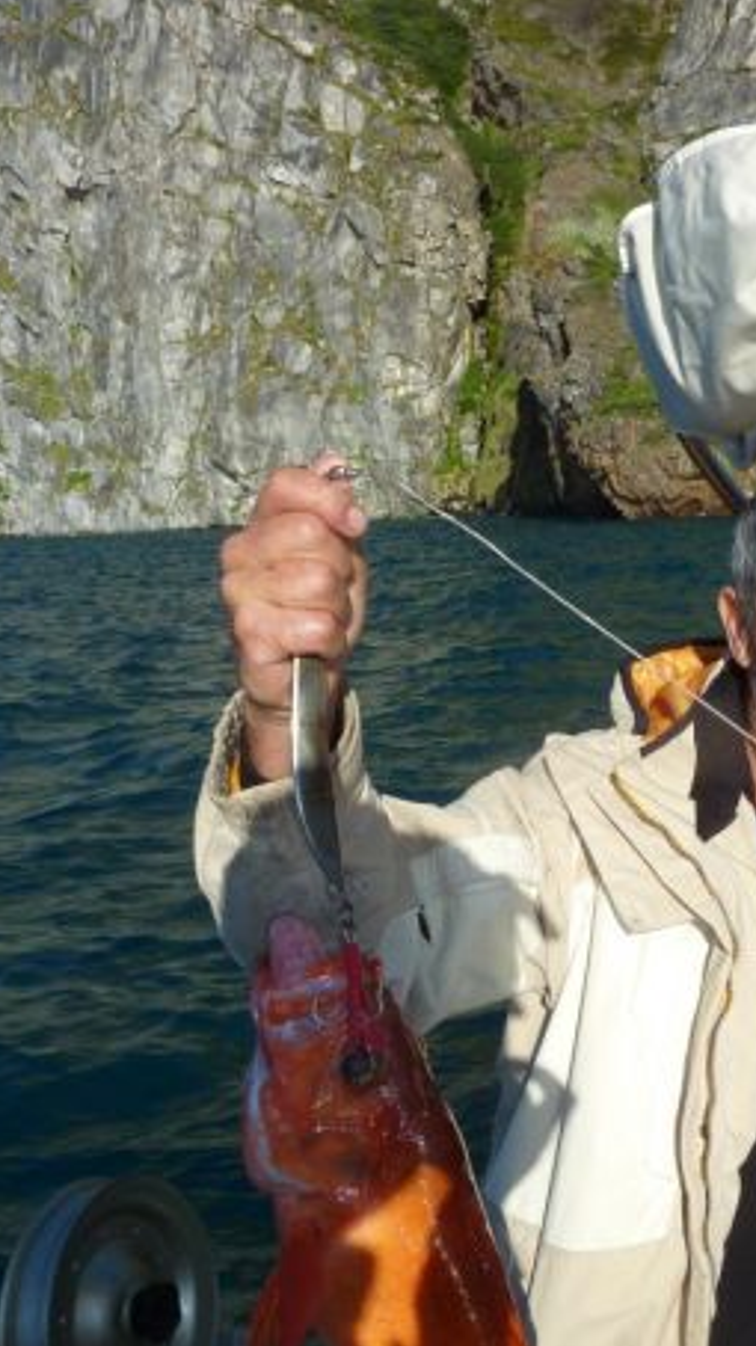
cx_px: 640
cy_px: 883
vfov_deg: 54.3
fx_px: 1284
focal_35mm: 36
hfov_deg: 31.6
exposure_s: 1/500
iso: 100
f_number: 5.6
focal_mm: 4.1
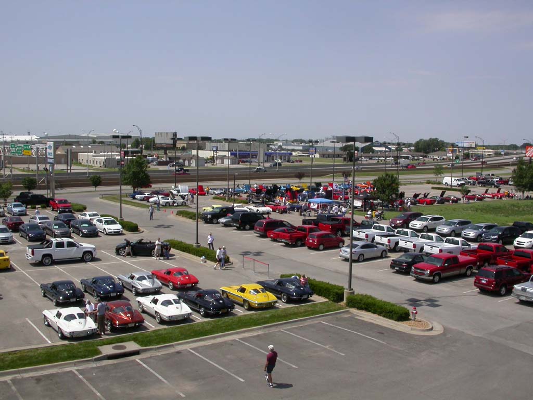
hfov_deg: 49.0
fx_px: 585
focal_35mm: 38
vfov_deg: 37.7
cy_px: 200
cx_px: 266
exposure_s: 1/514
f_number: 7.5
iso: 100
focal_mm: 7.85
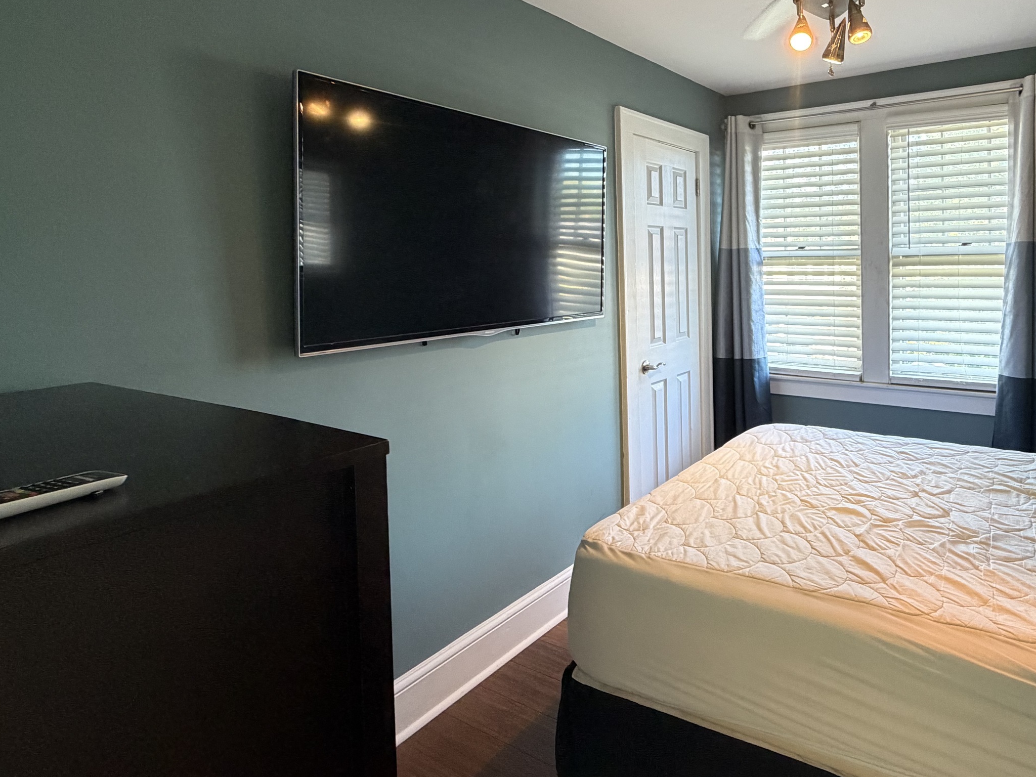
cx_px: 707
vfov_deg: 62.3
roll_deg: +1.2
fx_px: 628
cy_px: 280
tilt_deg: -2.1
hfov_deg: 76.0
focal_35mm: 21
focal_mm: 2.22
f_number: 2.2
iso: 320
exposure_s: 1/60
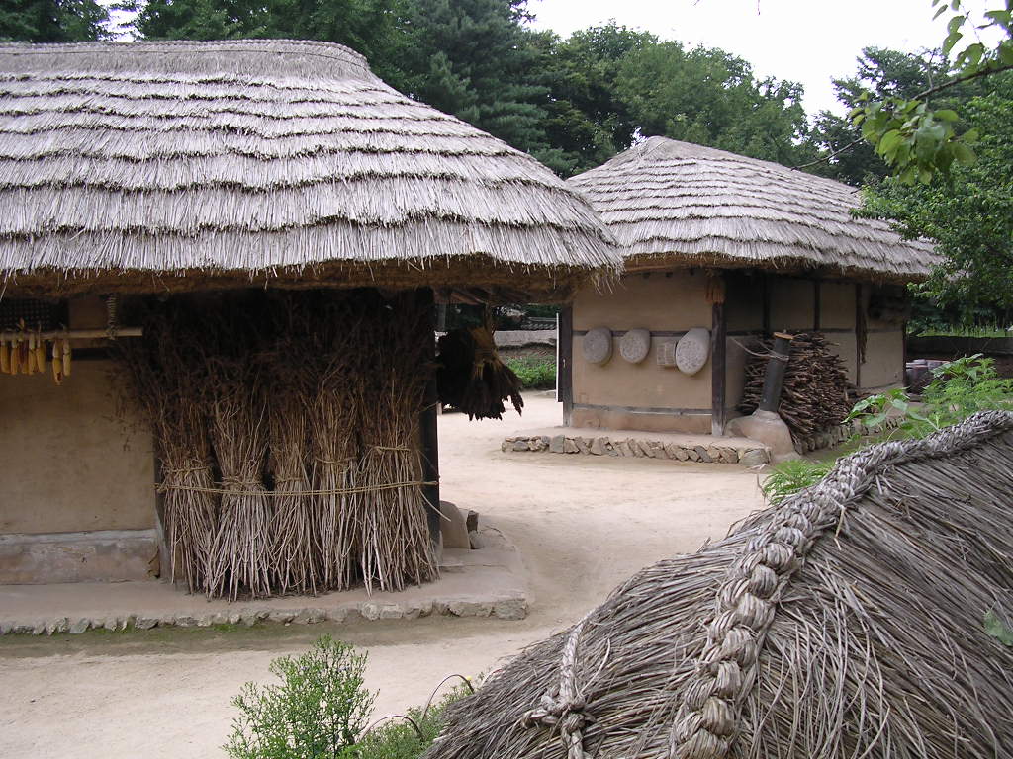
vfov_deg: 37.7
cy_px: 380
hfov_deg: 49.0
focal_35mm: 38
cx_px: 506
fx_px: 1112
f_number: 2.8
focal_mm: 5.8
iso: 100
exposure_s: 1/388
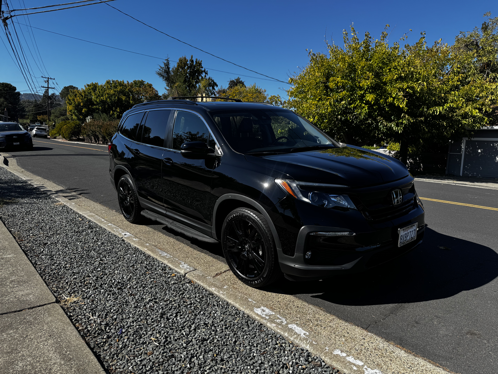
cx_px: 249
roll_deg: -2.3
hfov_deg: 71.6
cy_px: 187
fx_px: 345
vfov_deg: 56.8
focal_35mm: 24
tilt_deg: -8.4
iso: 80
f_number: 1.78
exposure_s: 1/2506
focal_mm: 6.76
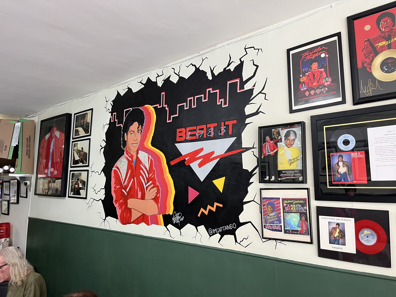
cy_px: 148
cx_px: 198
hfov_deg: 67.3
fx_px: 297
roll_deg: -0.7
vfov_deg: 53.1
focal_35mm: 26
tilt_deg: +6.6
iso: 125
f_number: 1.6
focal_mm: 5.1
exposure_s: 1/63
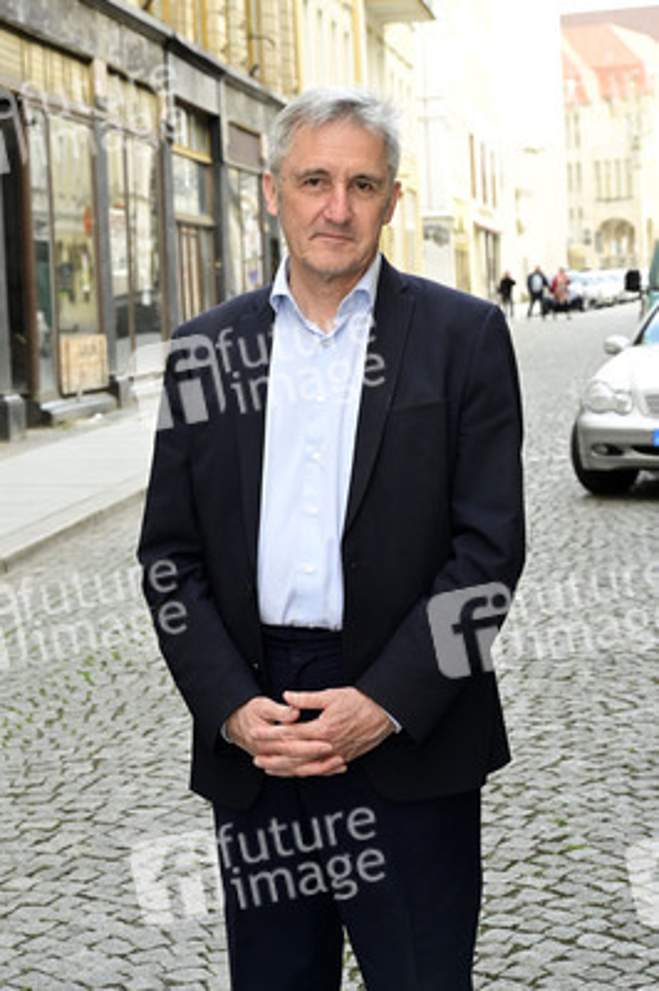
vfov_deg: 36.3
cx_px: 330
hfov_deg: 24.6
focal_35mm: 55
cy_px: 496
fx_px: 1513
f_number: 7.1
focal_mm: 55
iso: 2500
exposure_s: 1/200
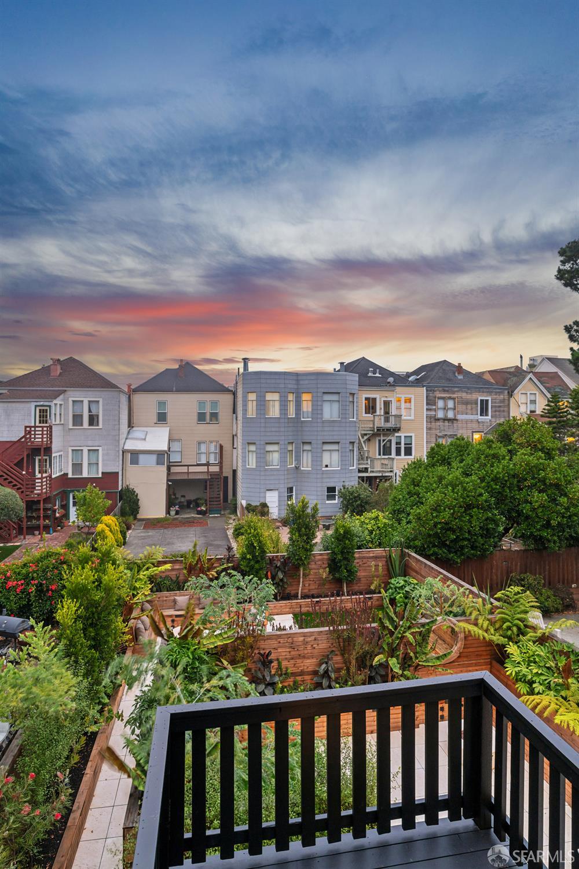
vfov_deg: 84.0
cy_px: 434
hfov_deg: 61.9
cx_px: 290
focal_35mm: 20
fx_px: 482
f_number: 8
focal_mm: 20
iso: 400
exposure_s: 1/1.25
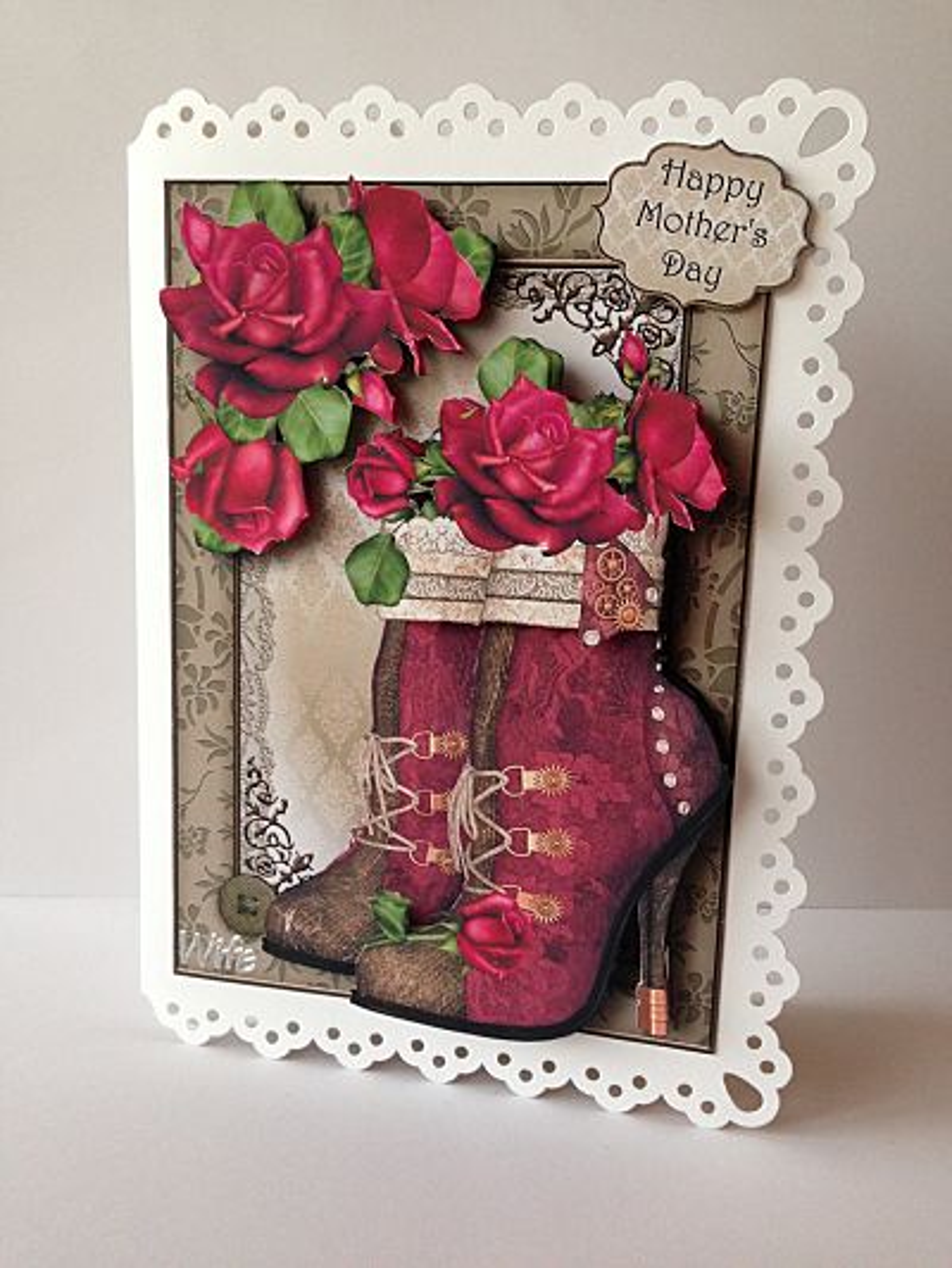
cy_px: 634
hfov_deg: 43.0
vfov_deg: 55.3
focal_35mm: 33
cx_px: 476
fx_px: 1210
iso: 200
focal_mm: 4.12
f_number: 2.4
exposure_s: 1/20
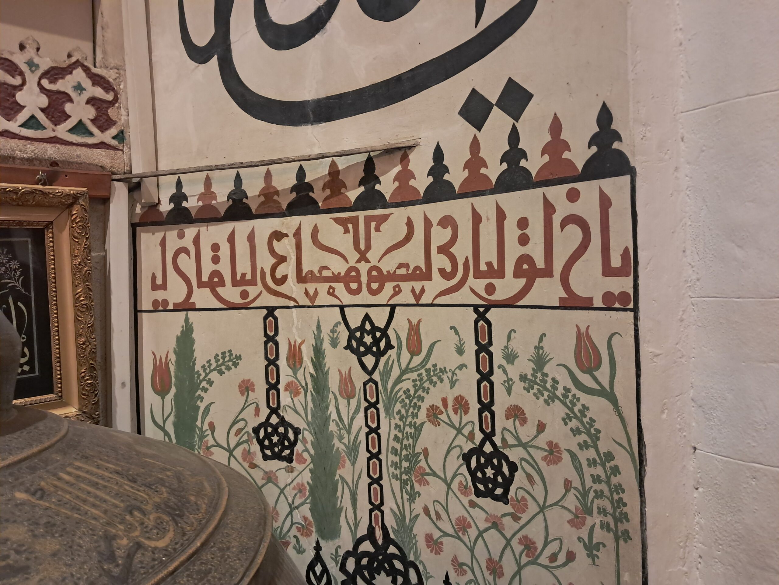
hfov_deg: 65.3
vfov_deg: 51.4
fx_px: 608
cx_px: 390
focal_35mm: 27
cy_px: 292
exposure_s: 1/50
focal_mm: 4
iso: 500
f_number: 1.8
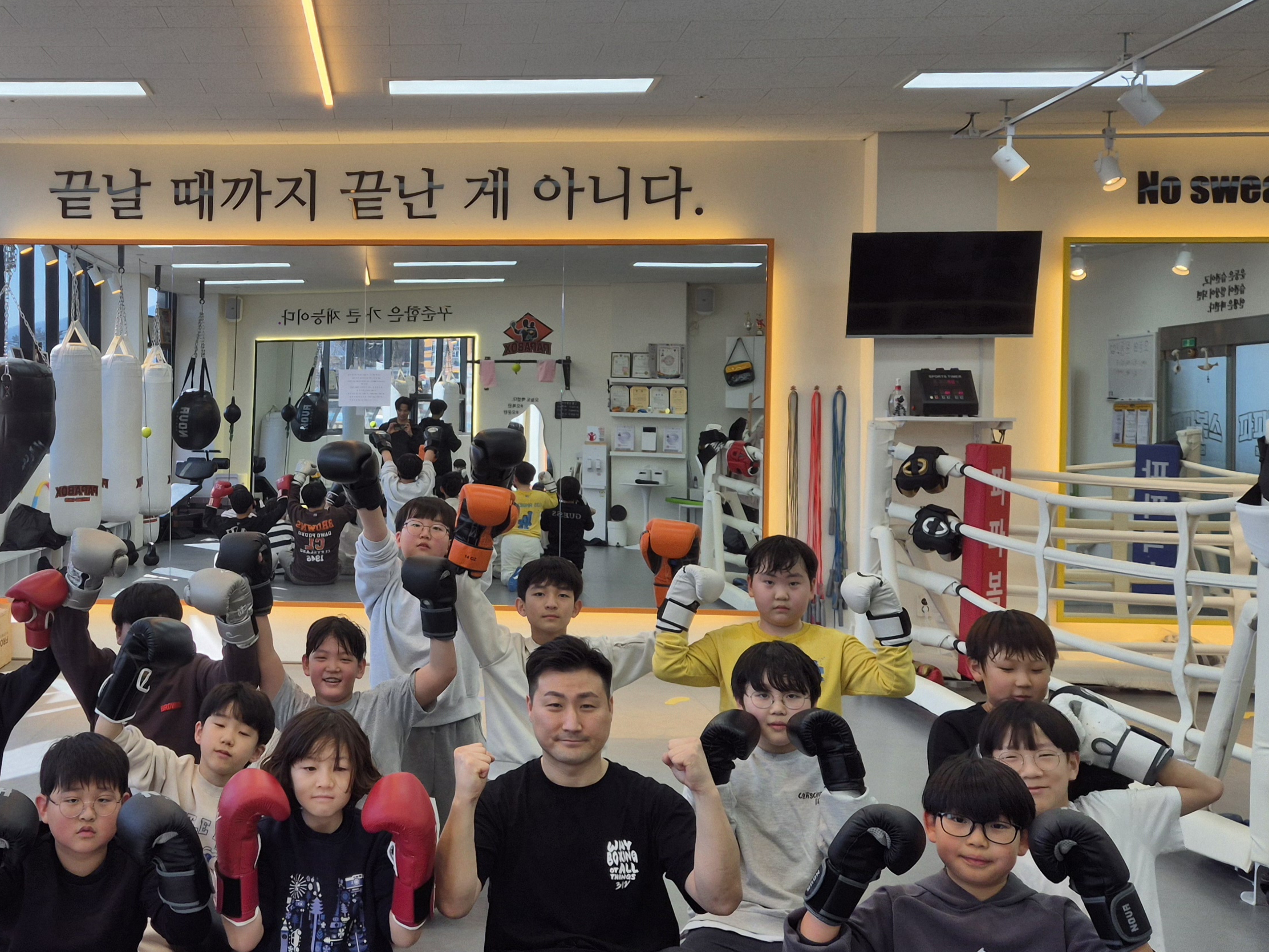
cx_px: 439
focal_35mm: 35
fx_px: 1283
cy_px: 546
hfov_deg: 51.8
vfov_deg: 40.6
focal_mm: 5.4
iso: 25
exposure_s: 1/312
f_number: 1.8
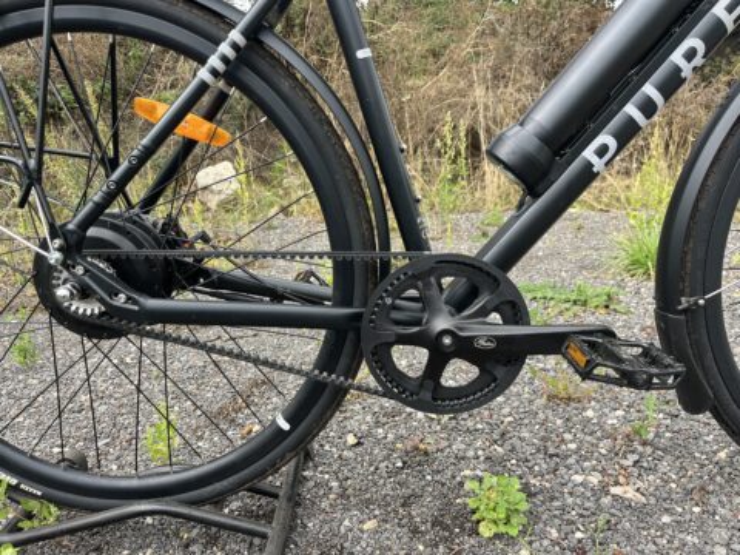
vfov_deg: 53.1
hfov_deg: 67.3
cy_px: 278
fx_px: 556
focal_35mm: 26
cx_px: 370
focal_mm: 5.1
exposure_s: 1/532
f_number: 1.6
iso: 50
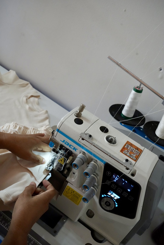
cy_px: 122
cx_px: 82
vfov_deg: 51.9
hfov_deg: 36.0
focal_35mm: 37
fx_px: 252
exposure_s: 1/250
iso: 8000
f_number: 8
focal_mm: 37
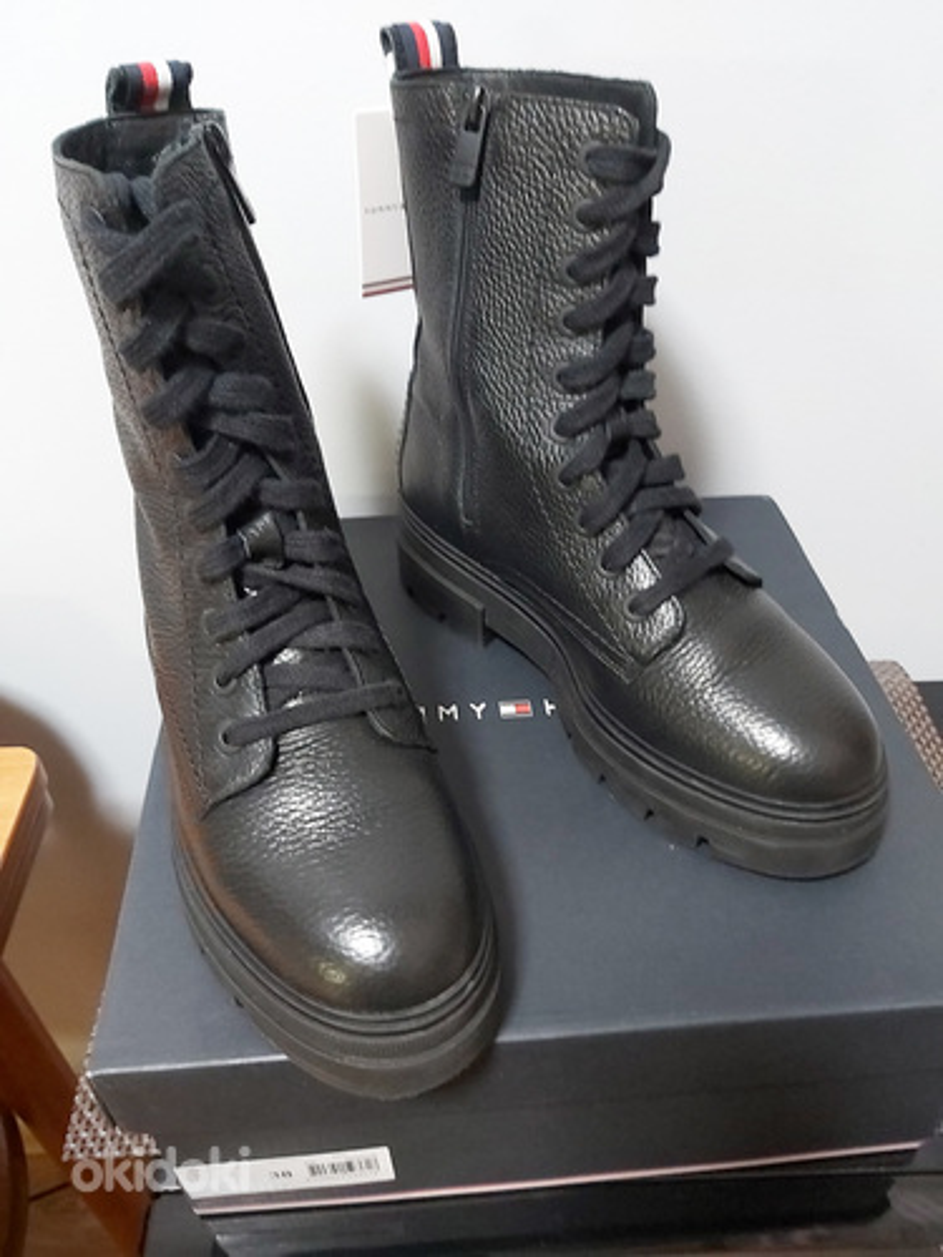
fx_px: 944
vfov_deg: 67.3
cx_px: 472
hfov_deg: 53.1
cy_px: 628
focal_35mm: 26
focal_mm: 3.92
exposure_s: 1/25
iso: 640
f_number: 1.7
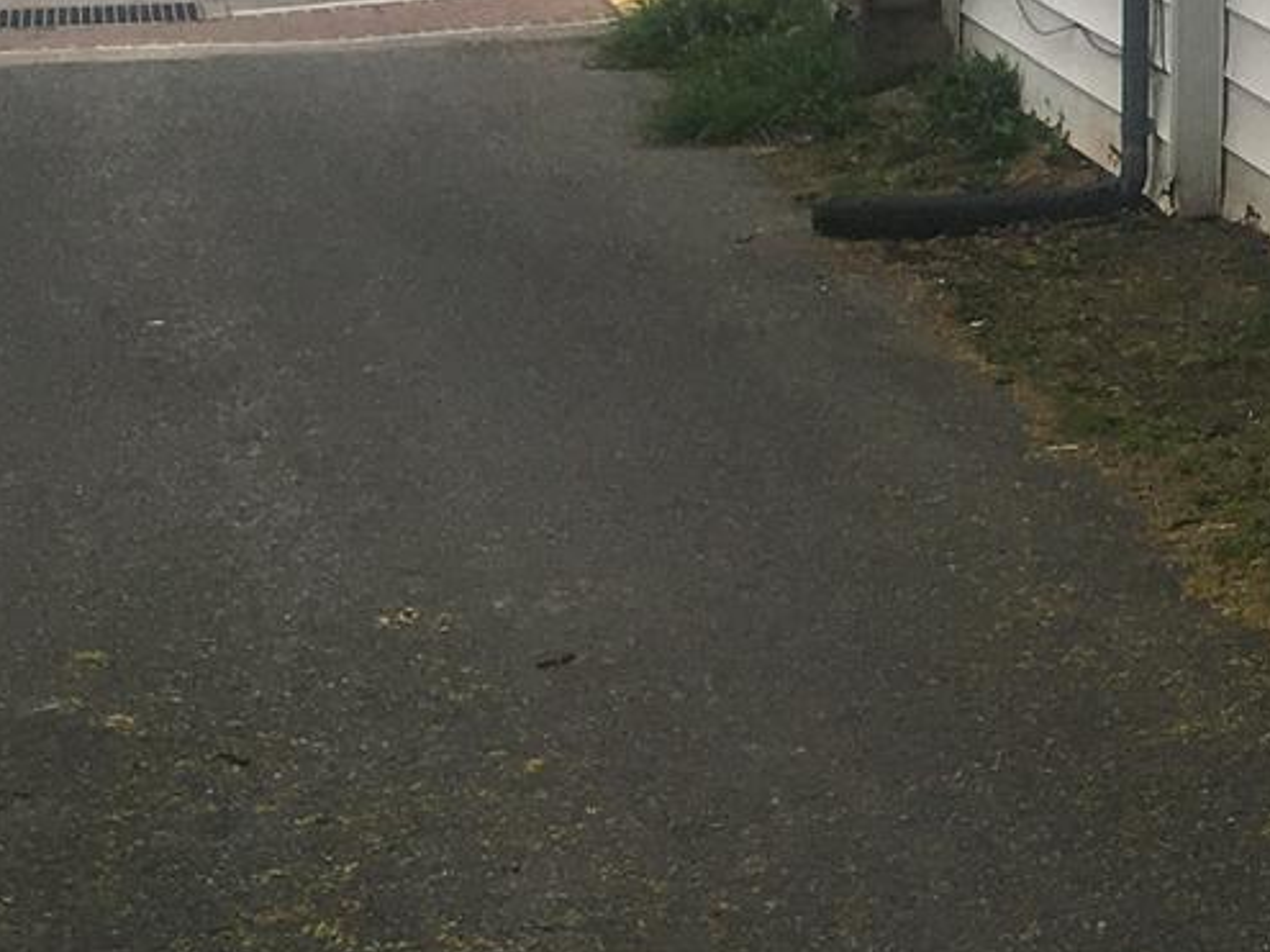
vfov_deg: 11.8
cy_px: -459
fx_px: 4402
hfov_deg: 14.4
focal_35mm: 120
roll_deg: -0.9
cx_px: 2309
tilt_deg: -2.6
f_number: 2.2
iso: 25
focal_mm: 4.15
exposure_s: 1/366
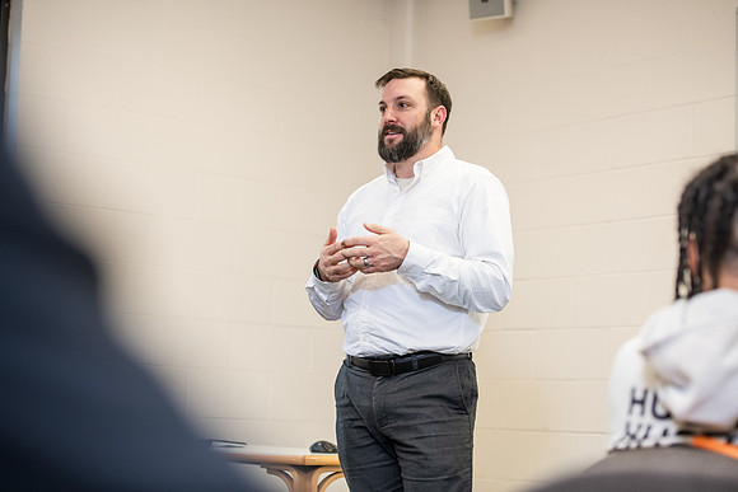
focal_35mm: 78
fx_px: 1599
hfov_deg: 26.0
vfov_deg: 17.5
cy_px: 246
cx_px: 369
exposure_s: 1/200
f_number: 3.2
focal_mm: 78
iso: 1000
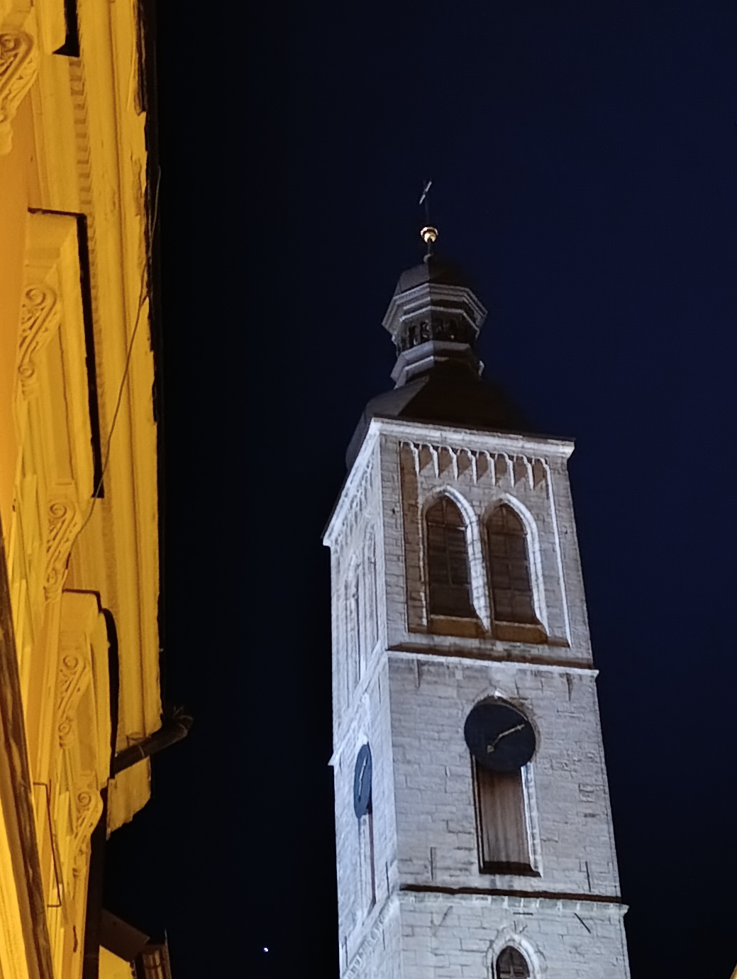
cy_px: 341
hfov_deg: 21.7
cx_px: 404
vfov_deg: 28.4
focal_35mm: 68
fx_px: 1926
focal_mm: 6.11
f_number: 1.65
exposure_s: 1/12.5
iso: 3250
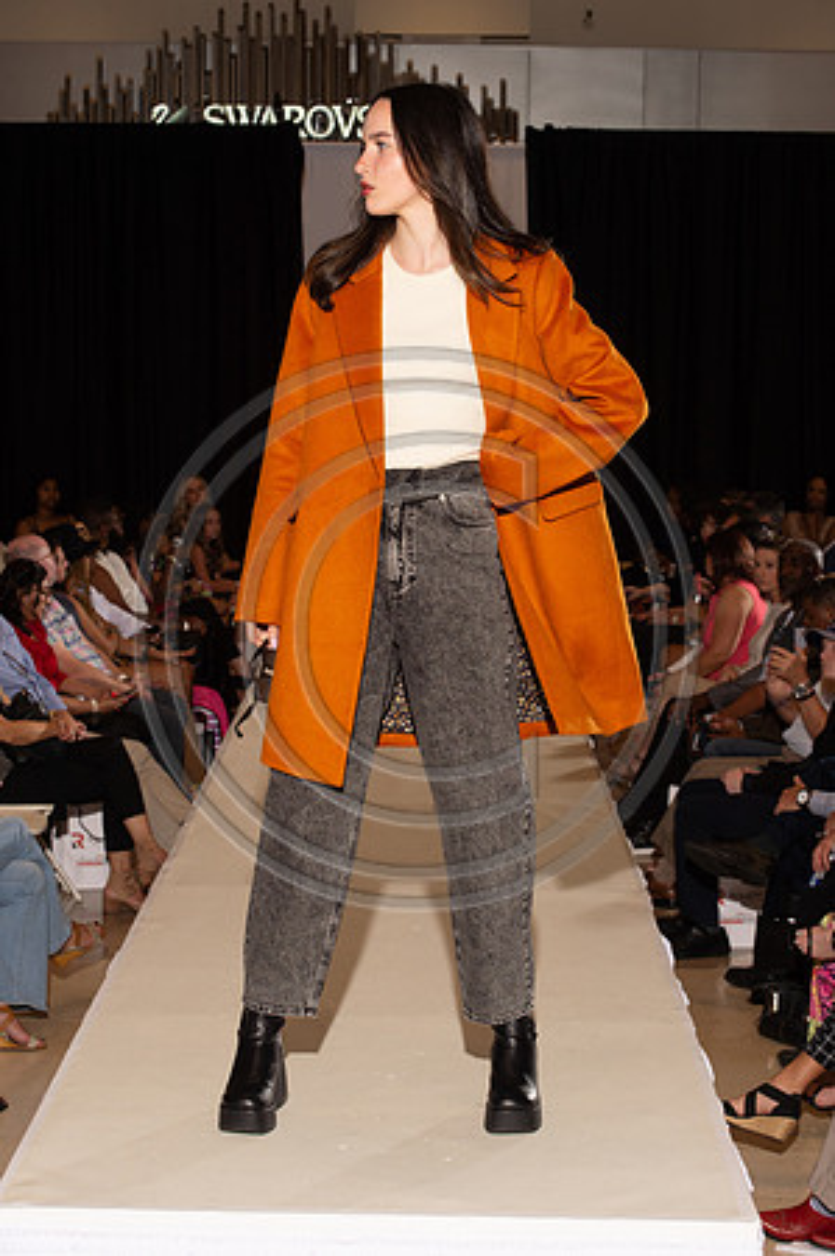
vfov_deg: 26.0
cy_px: 628
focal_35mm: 78
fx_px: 2720
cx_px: 418
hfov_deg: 17.5
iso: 800
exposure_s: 1/250
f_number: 9
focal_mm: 78
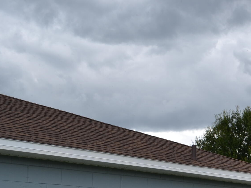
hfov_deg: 25.1
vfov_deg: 20.1
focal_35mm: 69
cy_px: 220
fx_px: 500
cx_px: 307
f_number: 7.1
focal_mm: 18
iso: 100
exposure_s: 1/200
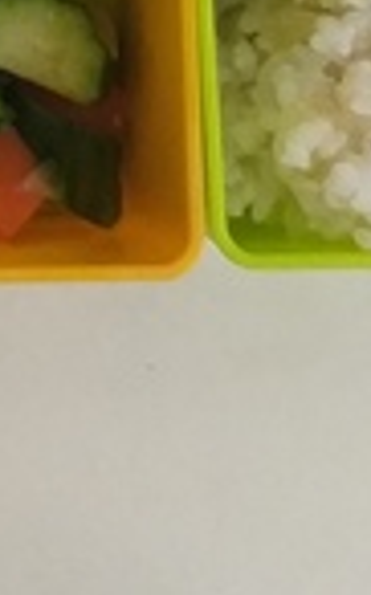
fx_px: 2140
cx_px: -249
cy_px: -304
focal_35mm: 132
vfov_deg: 14.7
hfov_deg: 9.5
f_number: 1.7
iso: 160
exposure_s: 1/60
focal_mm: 3.93
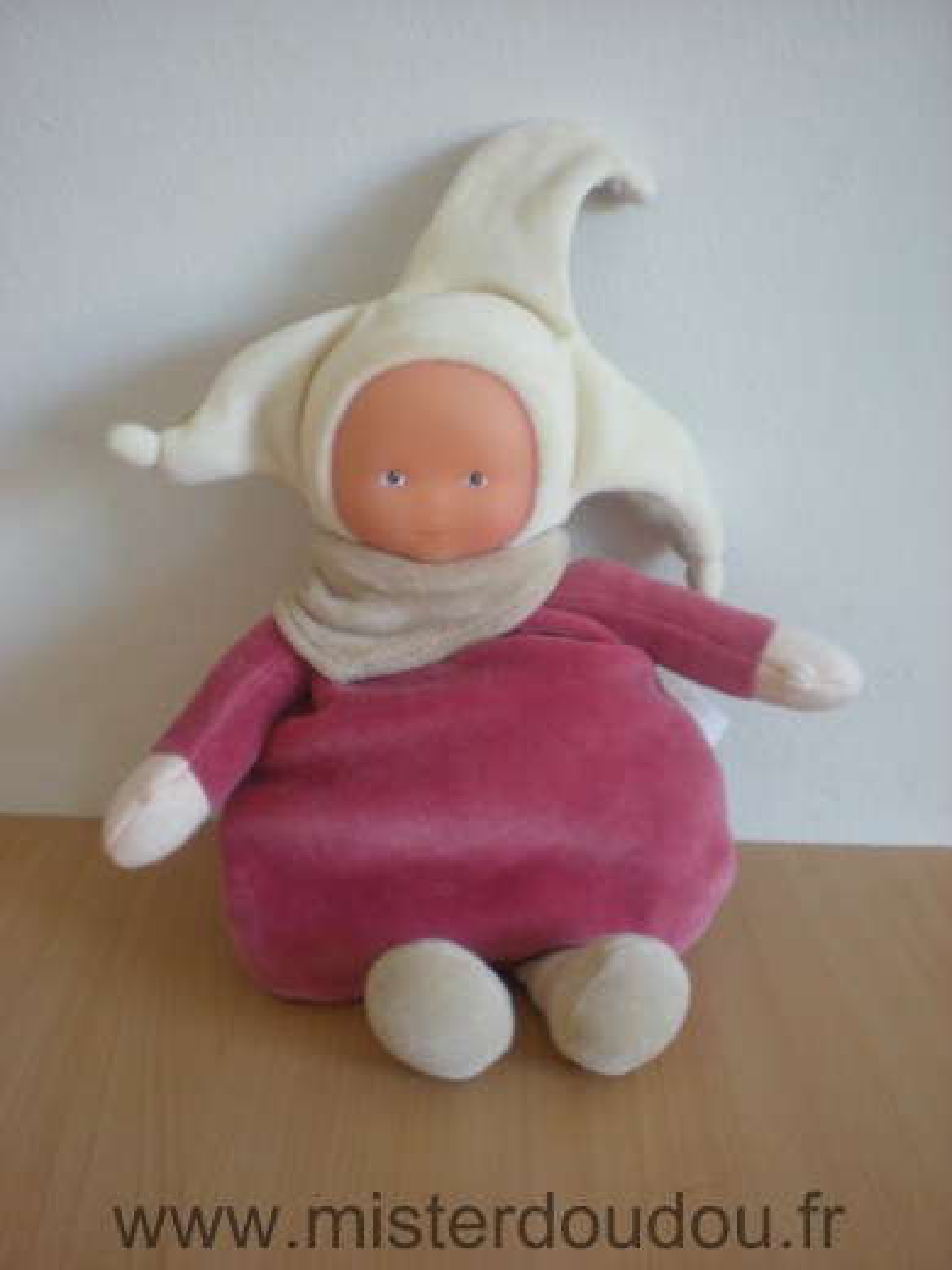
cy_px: 635
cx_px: 476
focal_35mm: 38
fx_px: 1393
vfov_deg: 49.0
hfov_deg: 37.7
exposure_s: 1/6.6
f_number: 3.1
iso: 64
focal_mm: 6.3
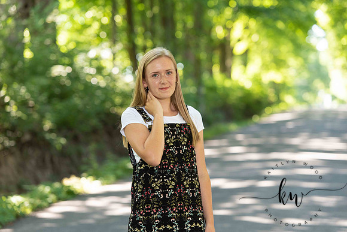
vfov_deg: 10.2
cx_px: 174
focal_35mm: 135
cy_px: 116
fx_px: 1301
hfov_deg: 15.2
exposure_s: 1/200
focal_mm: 135
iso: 640
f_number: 3.5
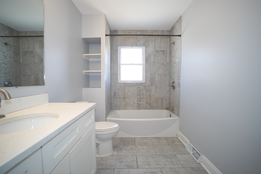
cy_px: 87
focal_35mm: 16
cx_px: 130
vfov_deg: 72.1
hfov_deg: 95.0
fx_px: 120
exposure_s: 1/160
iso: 1000
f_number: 4
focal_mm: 11
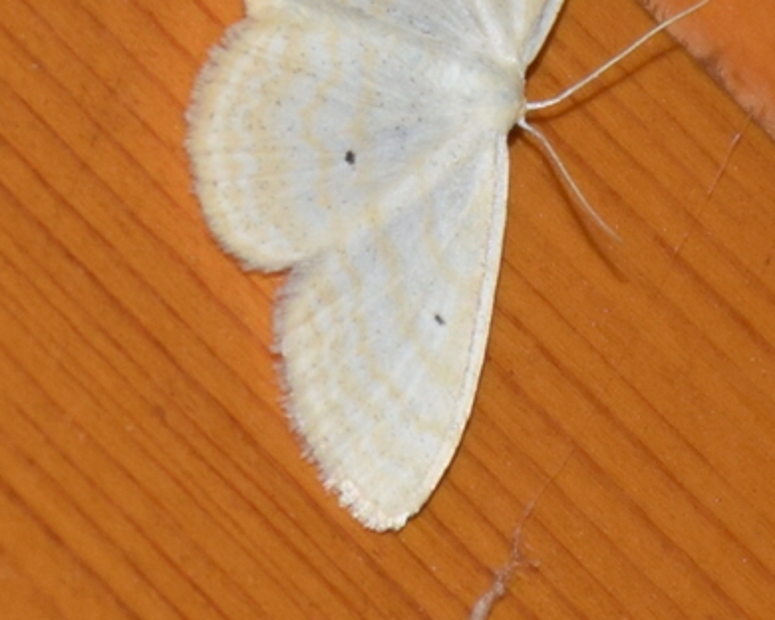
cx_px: 453
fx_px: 11124
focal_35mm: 485
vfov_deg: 3.2
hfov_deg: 4.0
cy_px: 70
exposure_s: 1/60
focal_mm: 140
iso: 320
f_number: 5.6
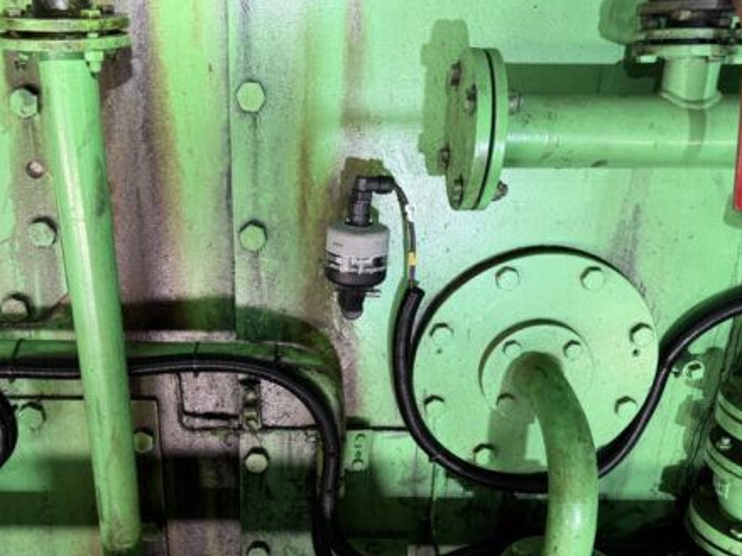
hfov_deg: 52.3
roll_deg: -1.0
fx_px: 750
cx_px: 296
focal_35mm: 35
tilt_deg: -37.7
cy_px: 367
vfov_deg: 40.2
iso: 200
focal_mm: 6.76
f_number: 1.78
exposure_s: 1/50
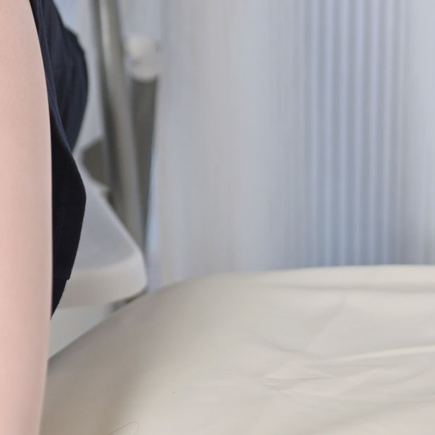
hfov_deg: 10.4
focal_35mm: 166
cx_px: -74
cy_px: -124
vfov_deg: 10.3
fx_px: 2360
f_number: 2.1
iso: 800
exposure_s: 1/100
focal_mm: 44
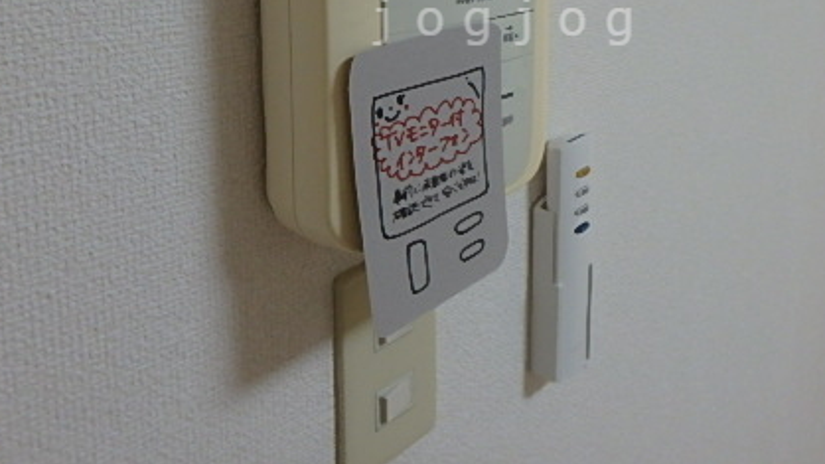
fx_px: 766
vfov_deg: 31.6
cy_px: 22
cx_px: 507
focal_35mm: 35
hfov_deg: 56.1
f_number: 3.5
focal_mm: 3.7
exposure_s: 1/30
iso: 320
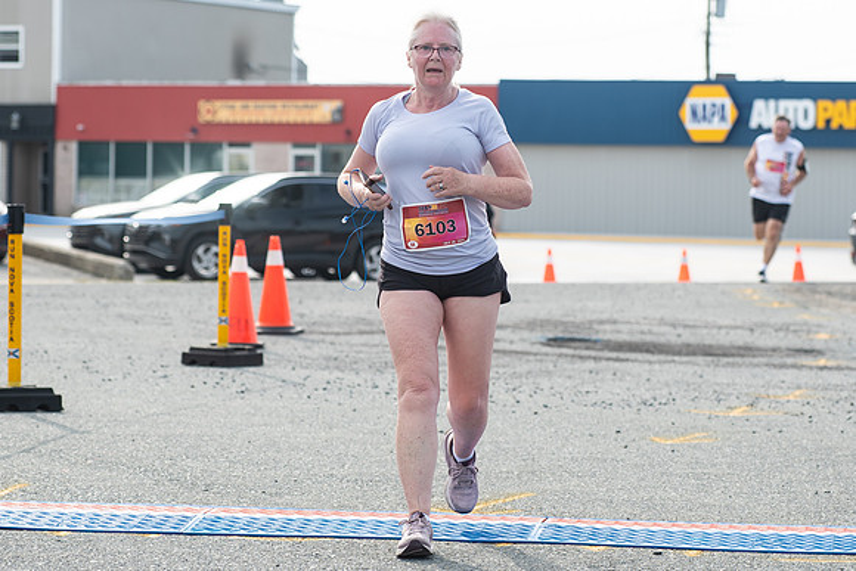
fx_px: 3424
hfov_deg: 14.3
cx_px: 428
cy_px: 159
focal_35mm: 144
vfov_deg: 9.5
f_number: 4.5
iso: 250
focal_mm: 86
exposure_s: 1/1000
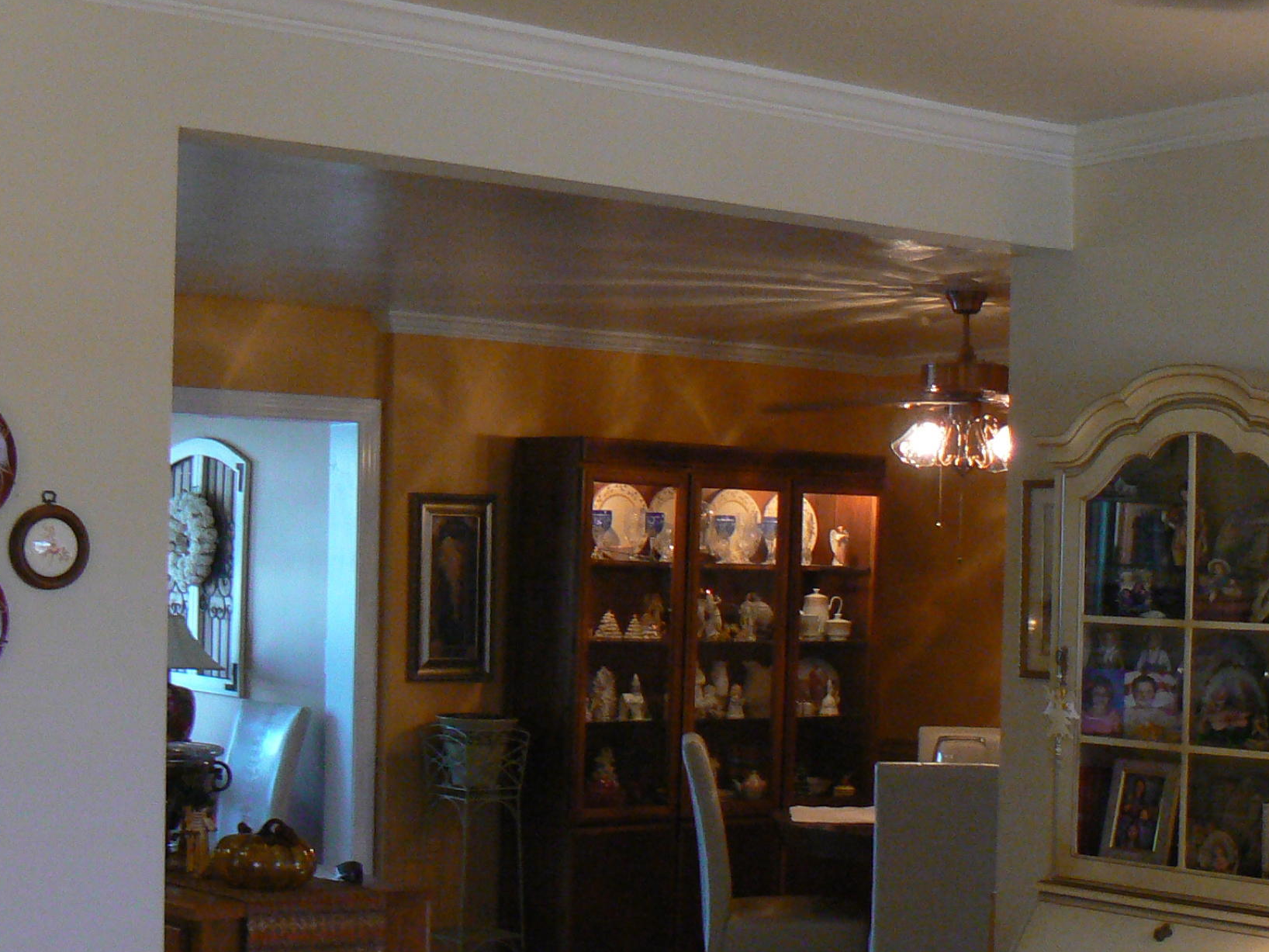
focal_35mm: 66
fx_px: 2420
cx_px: 680
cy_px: 665
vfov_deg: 22.1
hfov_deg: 29.4
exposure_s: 1/25
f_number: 2.8
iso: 200
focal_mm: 6
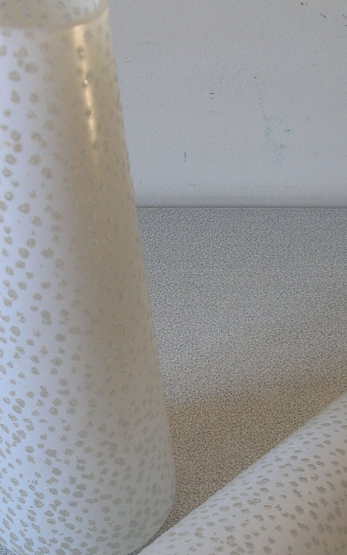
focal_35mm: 65
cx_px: 191
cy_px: 393
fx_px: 983
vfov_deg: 31.1
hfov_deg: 20.0
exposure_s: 1/20
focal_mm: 5.8
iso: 50
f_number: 2.8
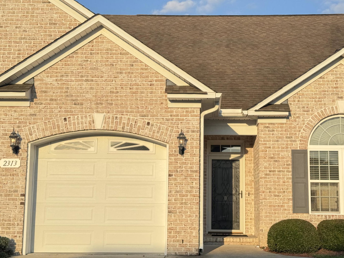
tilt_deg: +7.1
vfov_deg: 26.6
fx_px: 547
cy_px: 137
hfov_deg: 34.9
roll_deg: -0.8
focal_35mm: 55
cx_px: 195
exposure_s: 1/1923
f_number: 1.78
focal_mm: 6.76
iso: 64
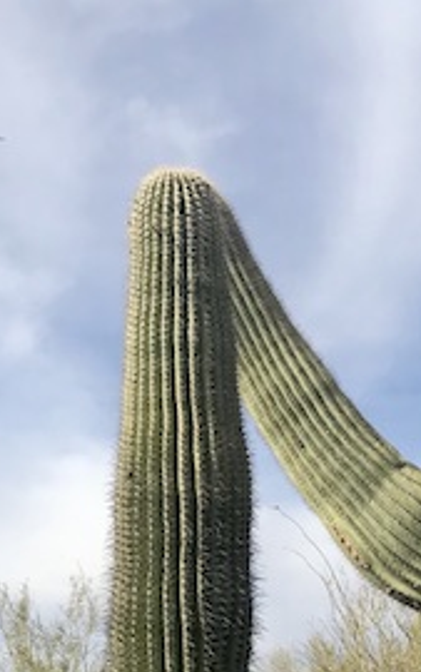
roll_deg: -1.5
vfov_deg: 21.3
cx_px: 428
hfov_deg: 14.6
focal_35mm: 88
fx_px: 1614
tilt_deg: -0.9
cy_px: 874
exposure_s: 1/2283
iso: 20
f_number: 1.8
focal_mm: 3.99
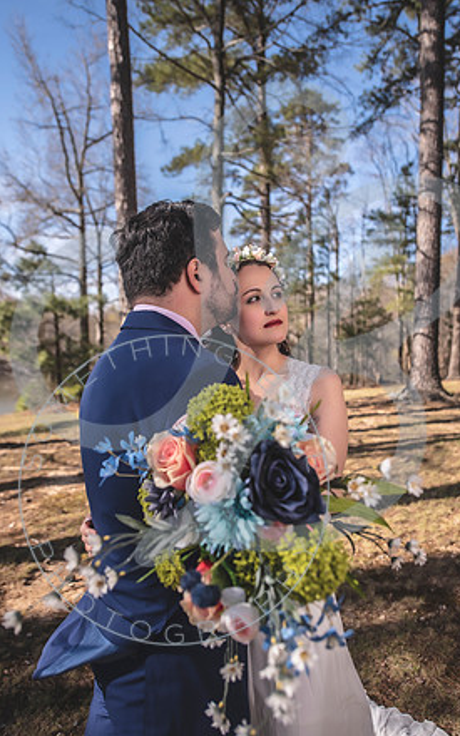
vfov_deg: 72.5
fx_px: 501
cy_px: 363
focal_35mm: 25
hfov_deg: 49.2
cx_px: 249
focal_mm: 24
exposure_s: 1/1250
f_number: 2.8
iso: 100
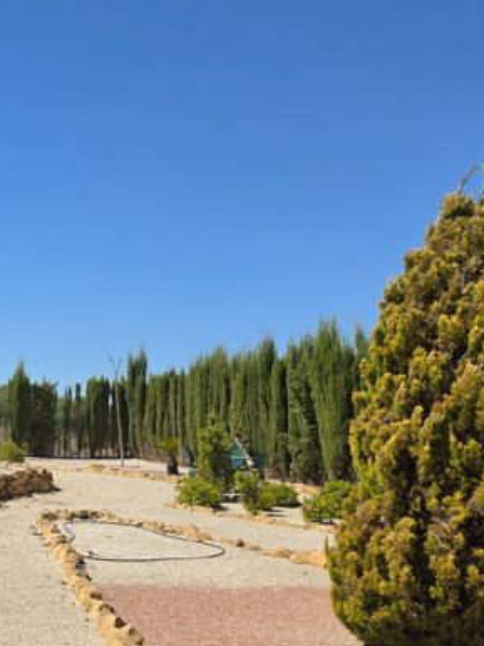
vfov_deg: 44.7
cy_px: 361
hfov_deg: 30.7
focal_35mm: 42
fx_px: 784
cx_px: -44
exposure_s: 1/7939
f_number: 1.4
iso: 50
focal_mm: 6.5
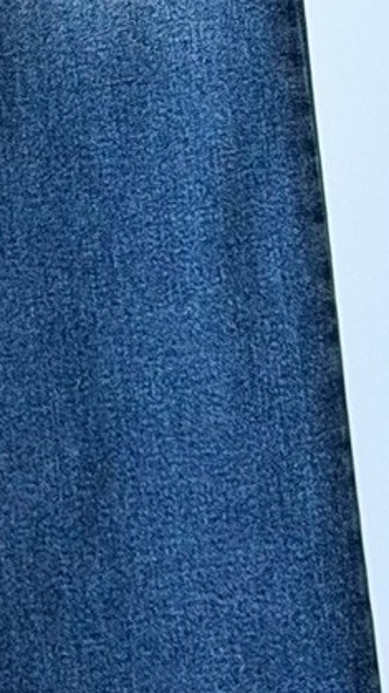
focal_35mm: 256
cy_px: -555
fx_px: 4696
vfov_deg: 8.1
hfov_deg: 4.6
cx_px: -632
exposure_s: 1/60
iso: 100
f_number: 1.78
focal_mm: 6.76
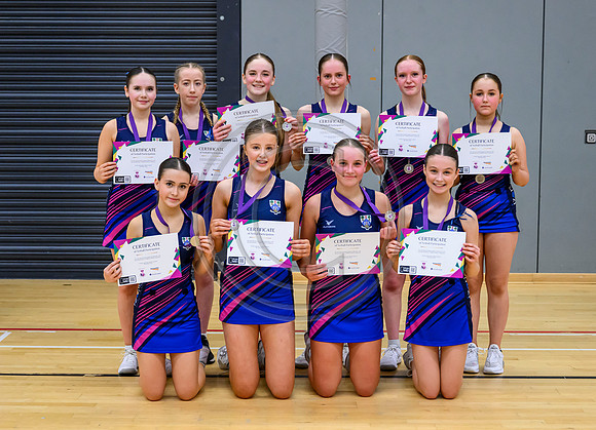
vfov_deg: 21.2
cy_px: 216
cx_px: 300
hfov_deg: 29.1
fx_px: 1150
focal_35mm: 68
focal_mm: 58
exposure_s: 1/500
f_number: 3.5
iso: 5000
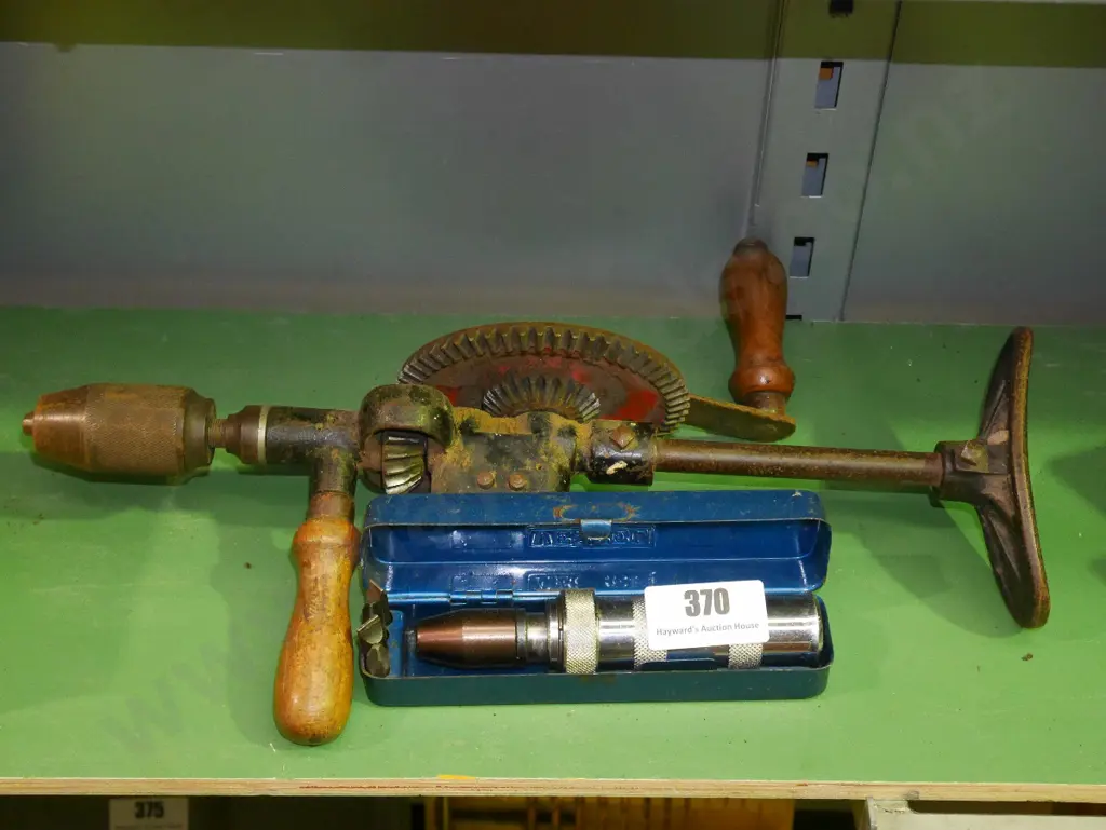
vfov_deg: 26.1
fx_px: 1790
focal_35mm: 56
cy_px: 415
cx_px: 553
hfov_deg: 34.3
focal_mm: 28
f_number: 5.4
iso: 3200
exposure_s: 1/60
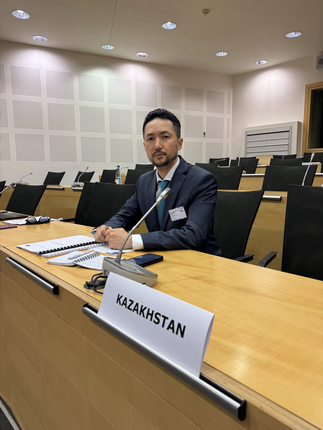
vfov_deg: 71.6
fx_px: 299
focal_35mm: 24
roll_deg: +0.7
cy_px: 215
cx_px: 162
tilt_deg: -7.5
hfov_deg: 56.8
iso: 100
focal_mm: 6.76
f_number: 1.78
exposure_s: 1/100
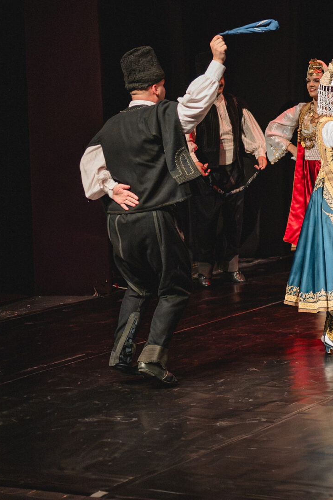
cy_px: 224
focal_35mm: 128
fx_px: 1776
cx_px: 576
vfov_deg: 16.0
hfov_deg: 10.2
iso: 3200
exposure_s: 1/800
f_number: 1.8
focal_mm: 50
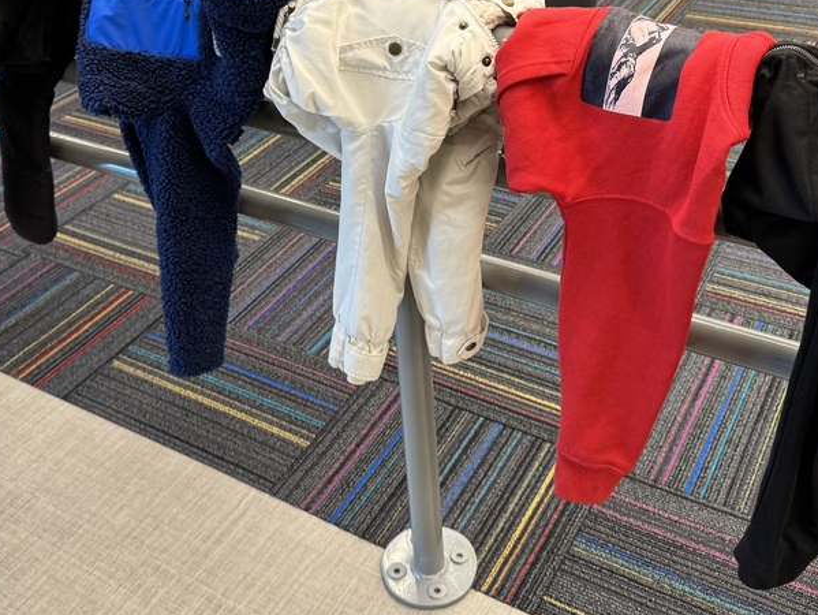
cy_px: 137
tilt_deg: -28.6
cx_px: 380
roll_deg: +5.6
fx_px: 969
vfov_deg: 34.3
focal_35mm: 41
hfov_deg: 45.7
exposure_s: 1/60
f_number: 1.78
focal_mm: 6.76
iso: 160
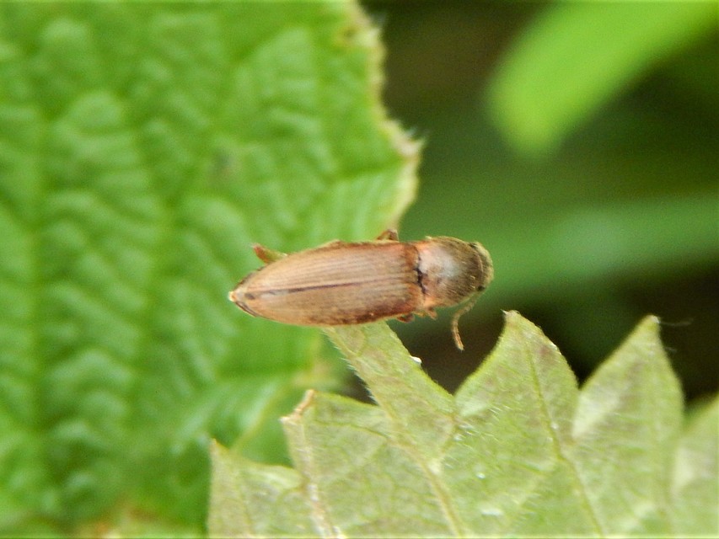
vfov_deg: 13.0
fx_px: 2368
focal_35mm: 114
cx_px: 360
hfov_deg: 17.3
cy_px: 270
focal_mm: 20.5
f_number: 4.6
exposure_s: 1/30
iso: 280
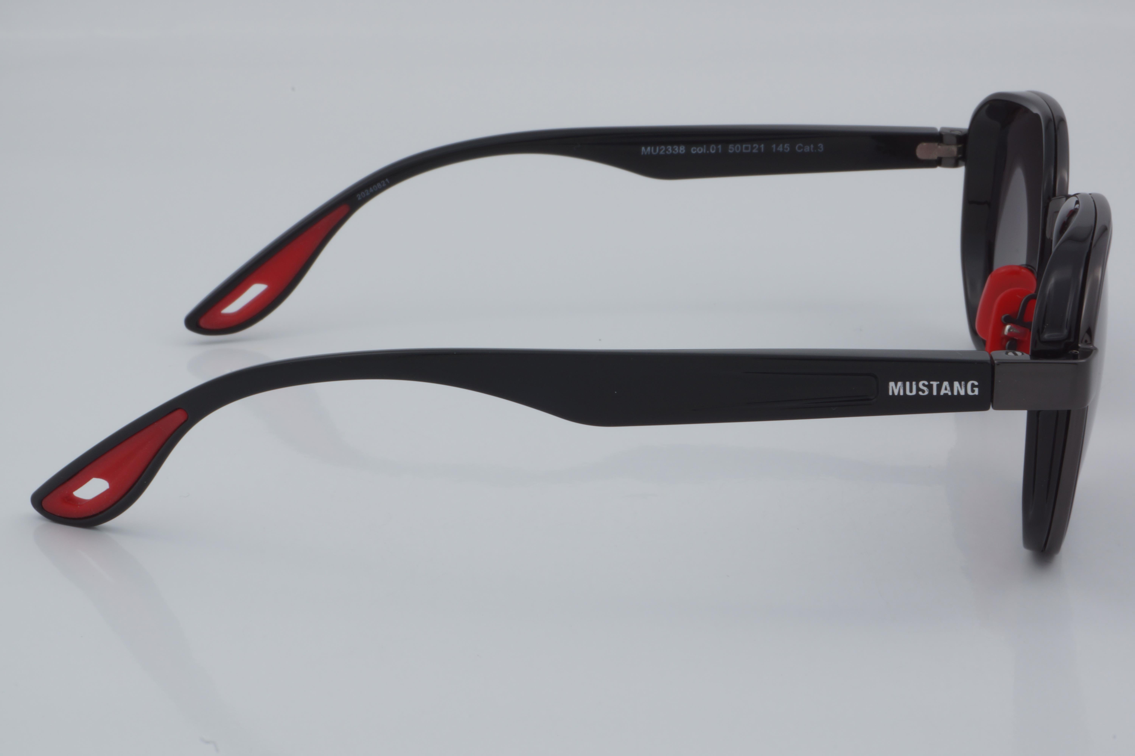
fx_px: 2364
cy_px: 378
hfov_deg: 27.0
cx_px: 568
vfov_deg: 18.2
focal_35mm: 75
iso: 100
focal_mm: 50
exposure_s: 1/4
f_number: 32
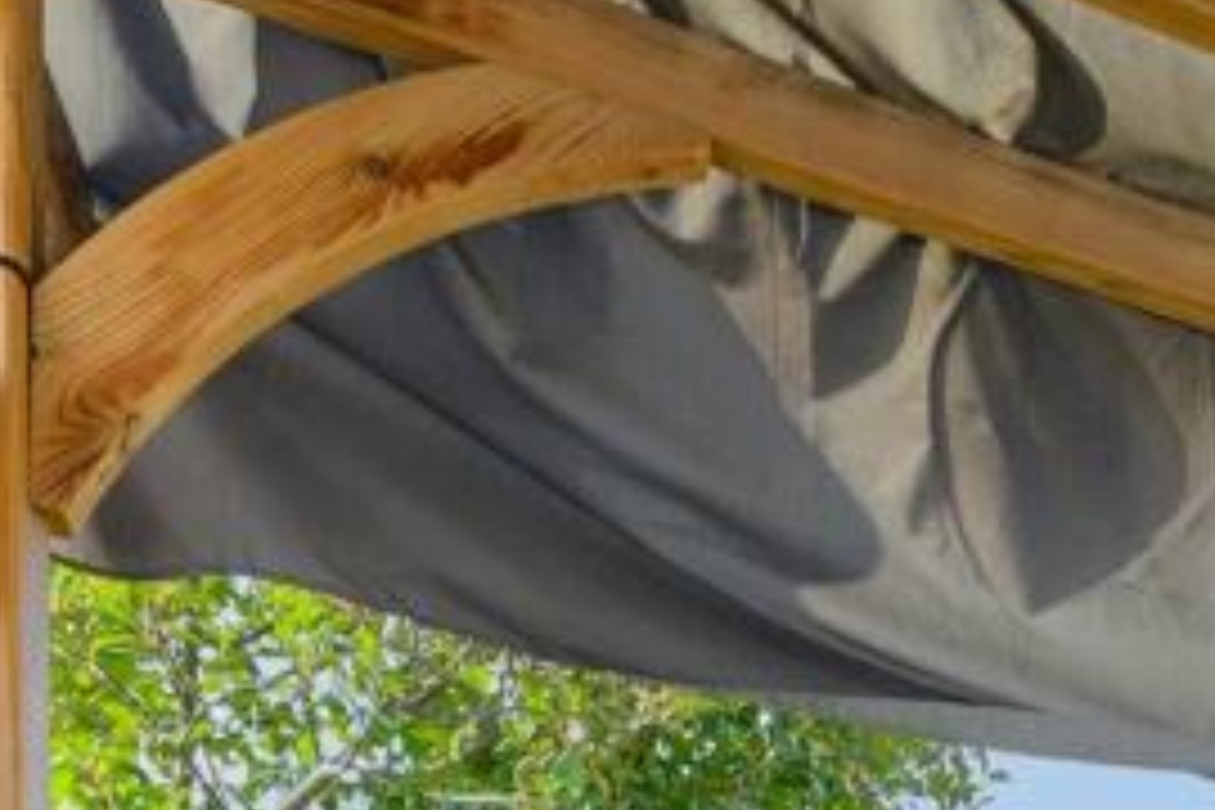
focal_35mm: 53
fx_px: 1789
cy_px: 1483
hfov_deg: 29.5
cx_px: 1611
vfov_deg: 19.0
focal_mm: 14
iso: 100
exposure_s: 1/80
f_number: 8
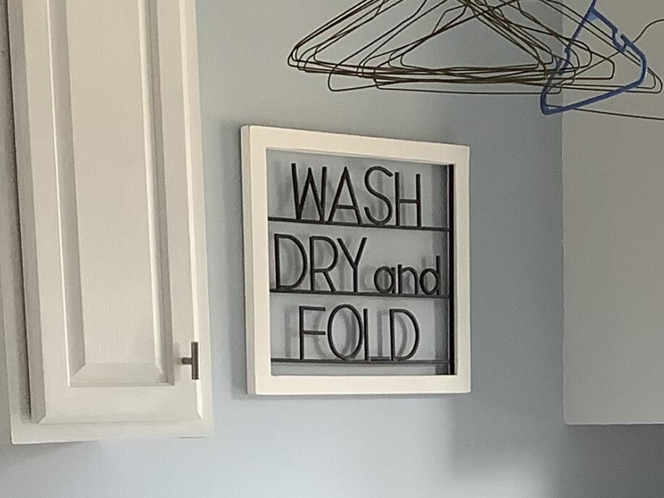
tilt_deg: -7.8
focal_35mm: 101
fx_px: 1938
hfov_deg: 19.4
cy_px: 661
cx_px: 414
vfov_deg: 14.0
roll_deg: +0.8
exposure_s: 1/60
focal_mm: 3.3
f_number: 2.4
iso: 80
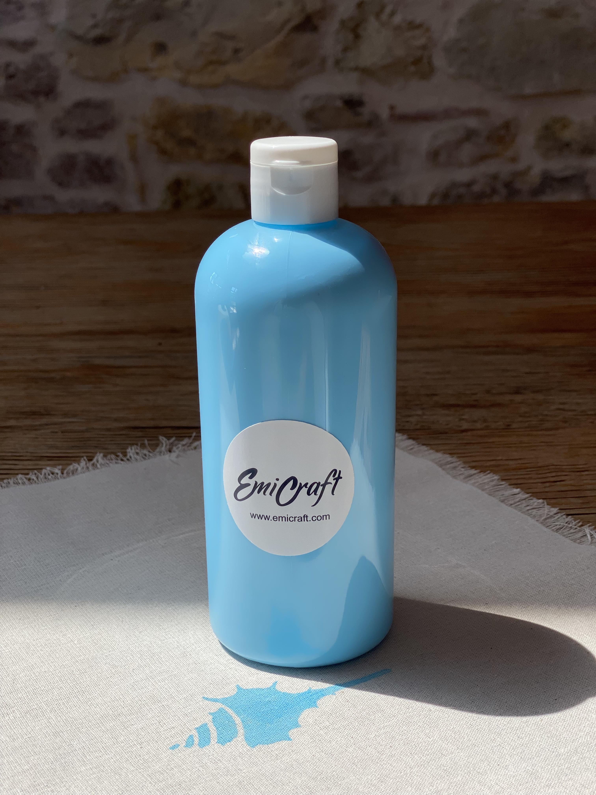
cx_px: 298
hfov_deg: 28.0
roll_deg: +0.1
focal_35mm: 52
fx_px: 1194
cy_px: 398
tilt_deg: -19.2
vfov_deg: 36.8
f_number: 2
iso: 20
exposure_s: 1/424
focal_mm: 6
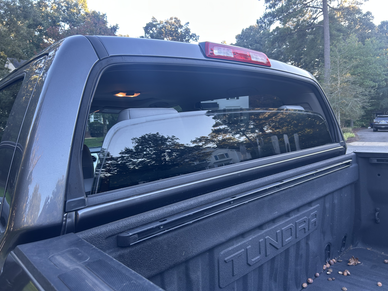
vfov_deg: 53.1
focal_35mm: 26
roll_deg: +1.7
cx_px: 194
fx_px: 291
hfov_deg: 67.3
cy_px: 146
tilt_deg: -2.5
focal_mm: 5.7
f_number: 1.5
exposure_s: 1/121
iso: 80
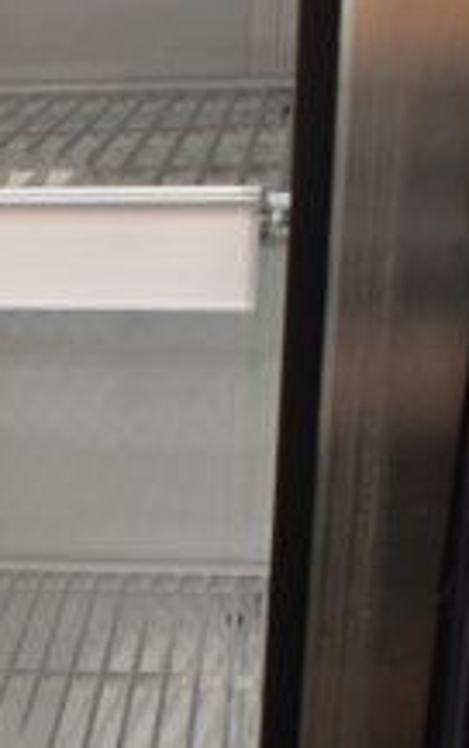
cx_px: -479
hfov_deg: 10.4
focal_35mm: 116
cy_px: 984
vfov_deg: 16.9
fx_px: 2368
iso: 360
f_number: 3.5
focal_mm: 18
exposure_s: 1/30
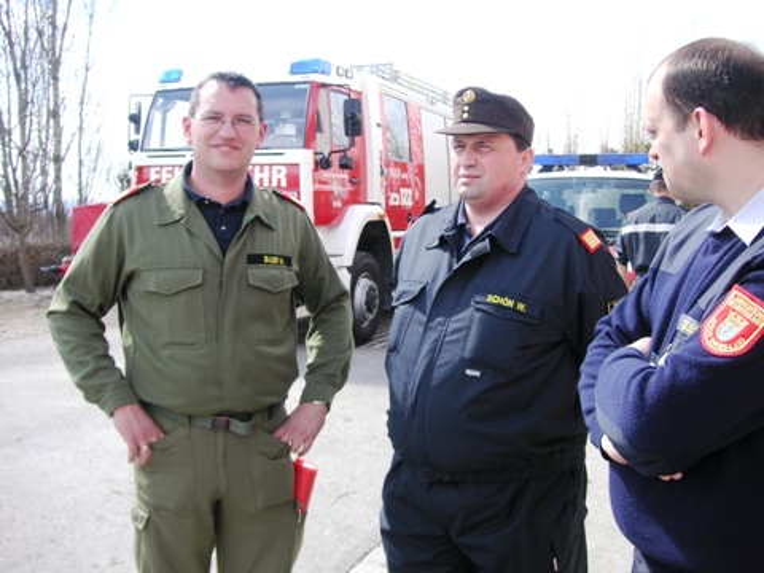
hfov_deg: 50.1
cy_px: 286
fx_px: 817
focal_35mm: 37
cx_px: 382
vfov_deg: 38.7
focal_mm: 6.1
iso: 50
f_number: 2.8
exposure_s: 1/350
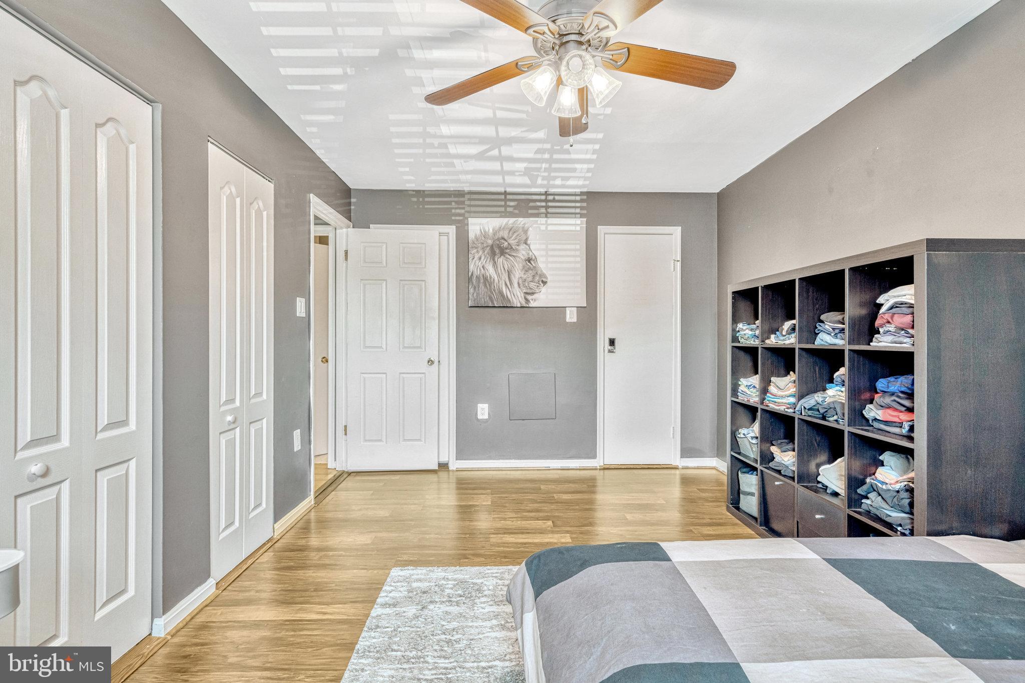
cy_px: 342
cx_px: 512
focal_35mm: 16
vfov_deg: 73.7
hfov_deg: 96.7
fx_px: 455
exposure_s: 1/25
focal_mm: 16
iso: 1250
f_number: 8
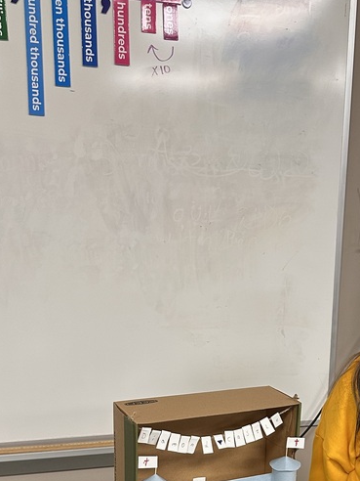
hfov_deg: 28.4
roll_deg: -3.6
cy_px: 401
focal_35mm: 50
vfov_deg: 36.6
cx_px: 292
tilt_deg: -16.2
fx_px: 693
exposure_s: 1/60
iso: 200
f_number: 1.78
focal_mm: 6.86
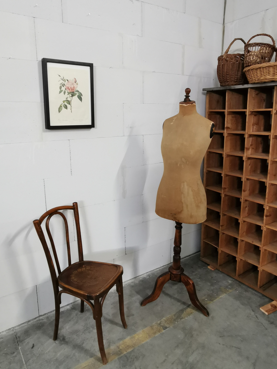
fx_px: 235
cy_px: 184
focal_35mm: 22
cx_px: 138
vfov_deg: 76.4
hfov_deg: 61.1
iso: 400
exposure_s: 1/20
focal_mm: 2.26
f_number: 2.2
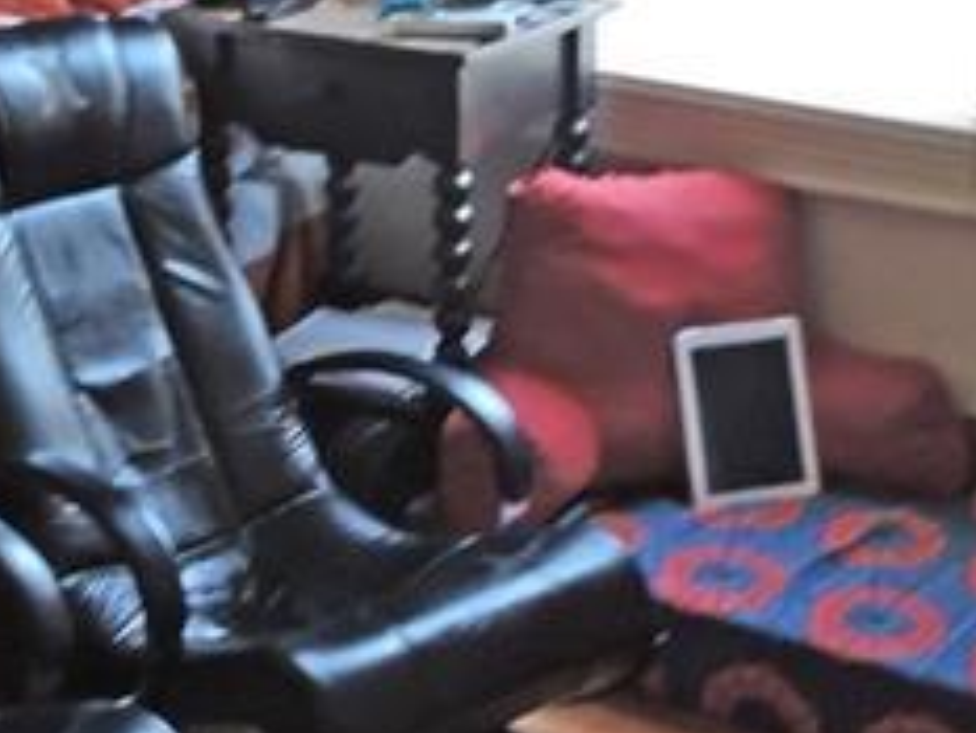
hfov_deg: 19.4
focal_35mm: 99
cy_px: -113
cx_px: 46
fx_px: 2793
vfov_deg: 14.5
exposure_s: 1/8
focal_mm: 5.4
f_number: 3.5
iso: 500
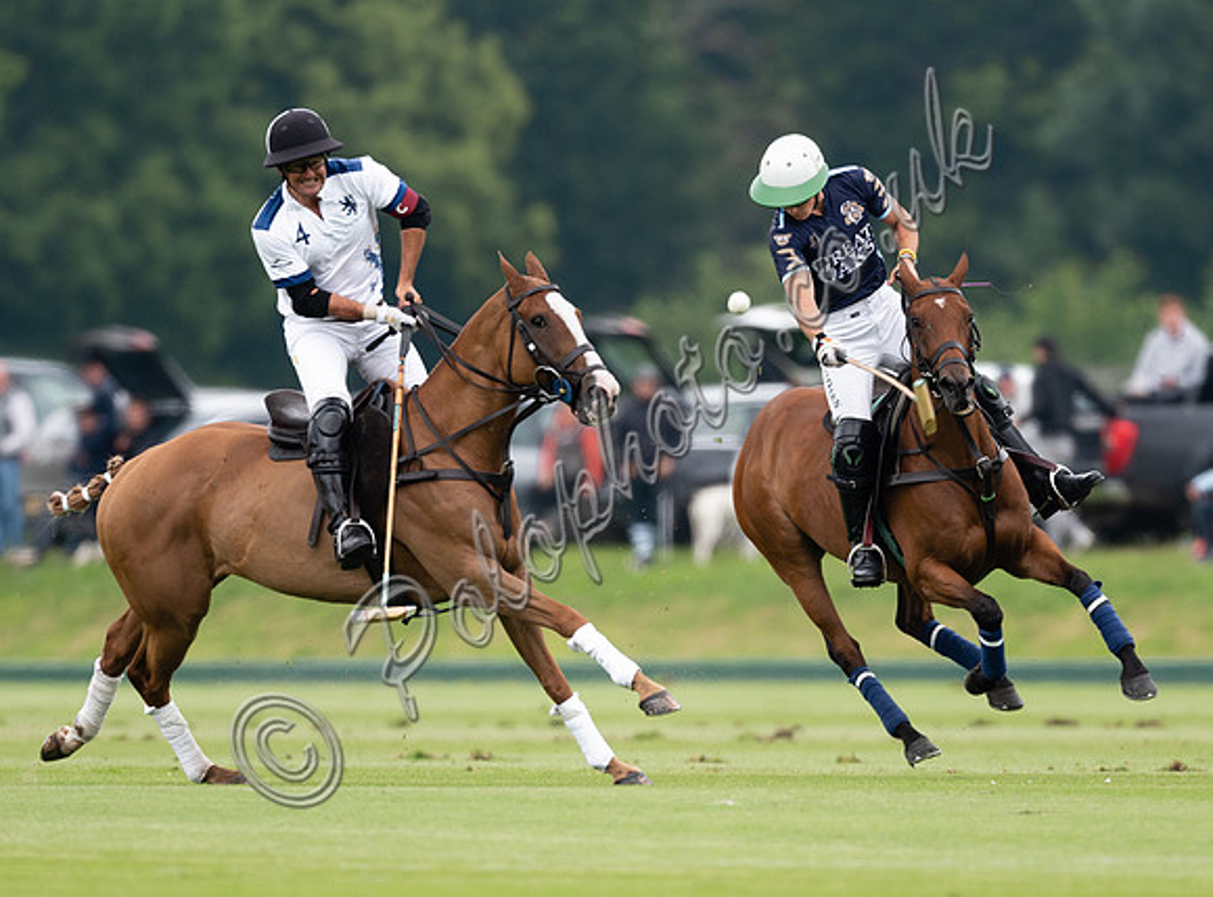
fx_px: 29967
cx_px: 614
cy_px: 640
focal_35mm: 859
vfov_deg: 1.7
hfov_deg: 2.3
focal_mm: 500
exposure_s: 1/2000
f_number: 4
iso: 400
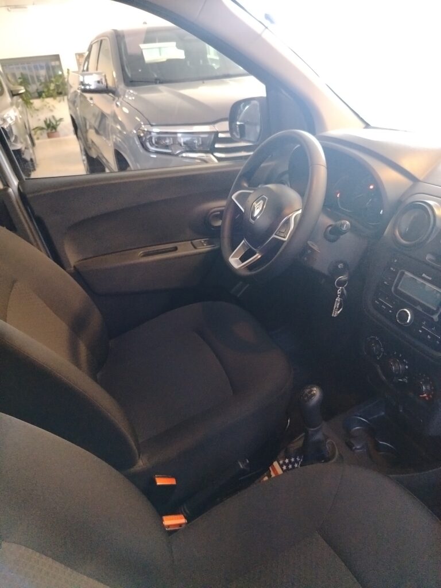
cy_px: 294
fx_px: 408
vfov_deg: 71.6
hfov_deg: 56.8
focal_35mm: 24
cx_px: 220
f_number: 1.75
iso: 4431
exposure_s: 1/20
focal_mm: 5.25
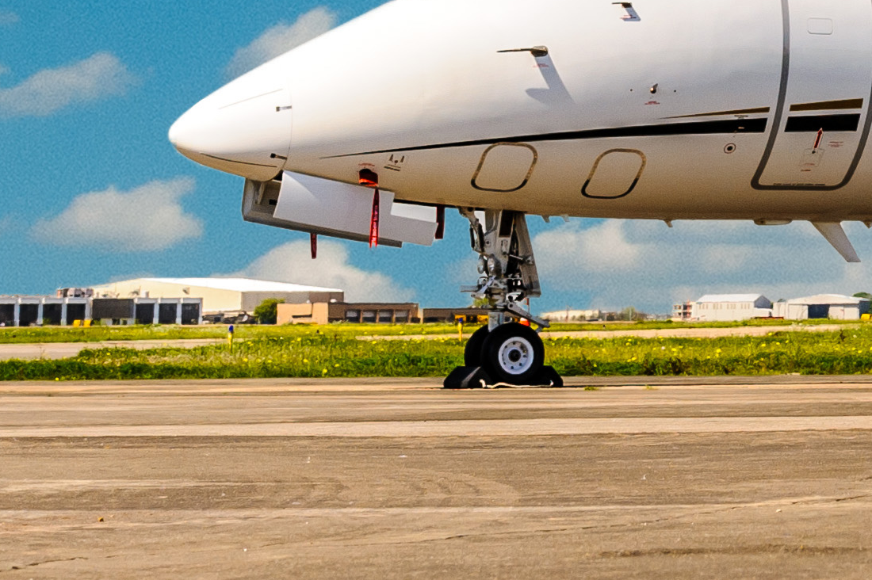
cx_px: 1326
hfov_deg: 13.2
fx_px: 3558
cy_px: -303
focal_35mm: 147
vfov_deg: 9.1
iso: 400
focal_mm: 38
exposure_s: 1/320
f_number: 8
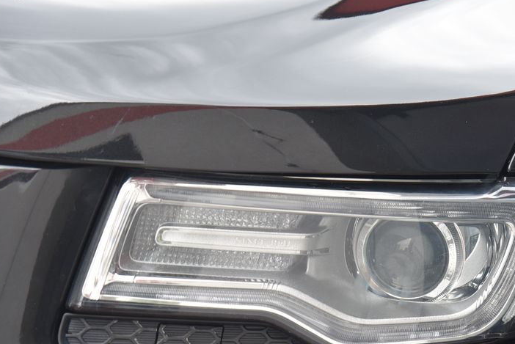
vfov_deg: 7.9
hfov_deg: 11.7
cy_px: 231
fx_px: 2505
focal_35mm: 175
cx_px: 354
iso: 500
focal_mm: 120
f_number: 5.6
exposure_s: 1/125
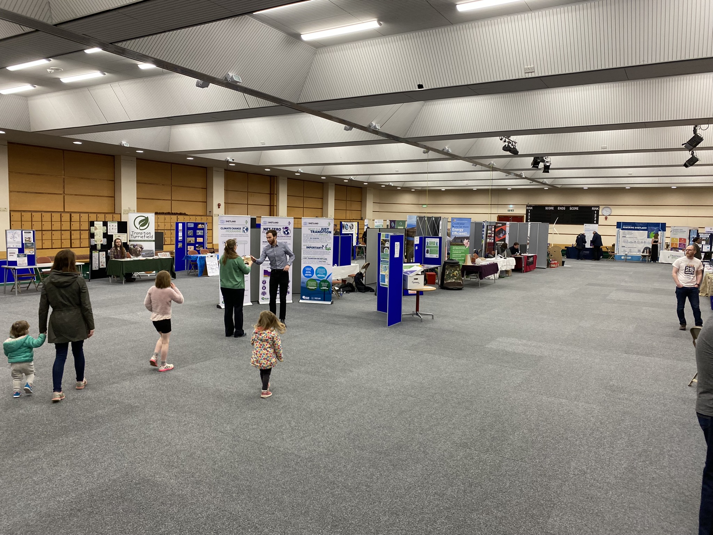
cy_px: 268
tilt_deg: -6.3
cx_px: 356
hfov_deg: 67.3
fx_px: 536
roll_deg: -1.9
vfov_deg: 53.1
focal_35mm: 26
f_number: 1.8
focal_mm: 4.25
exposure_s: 1/100
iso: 100
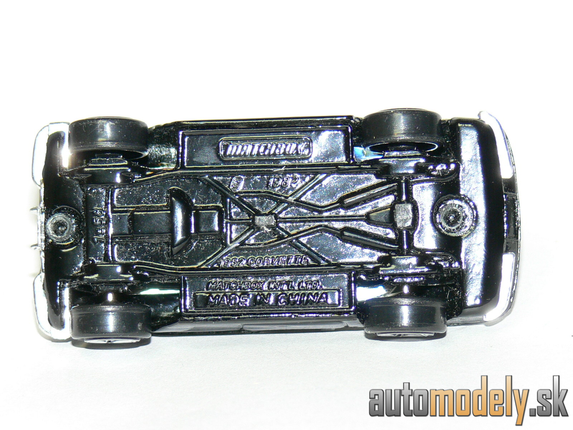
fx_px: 2897
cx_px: 286
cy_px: 215
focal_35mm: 175
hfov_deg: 11.3
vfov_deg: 8.5
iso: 100
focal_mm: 23.2
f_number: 3.6
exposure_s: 1/30
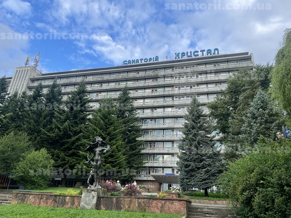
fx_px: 219
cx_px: 146
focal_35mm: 26
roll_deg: -2.7
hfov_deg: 67.3
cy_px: 109
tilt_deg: +24.7
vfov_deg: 53.1
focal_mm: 4.2
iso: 32
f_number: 1.6
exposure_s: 1/643
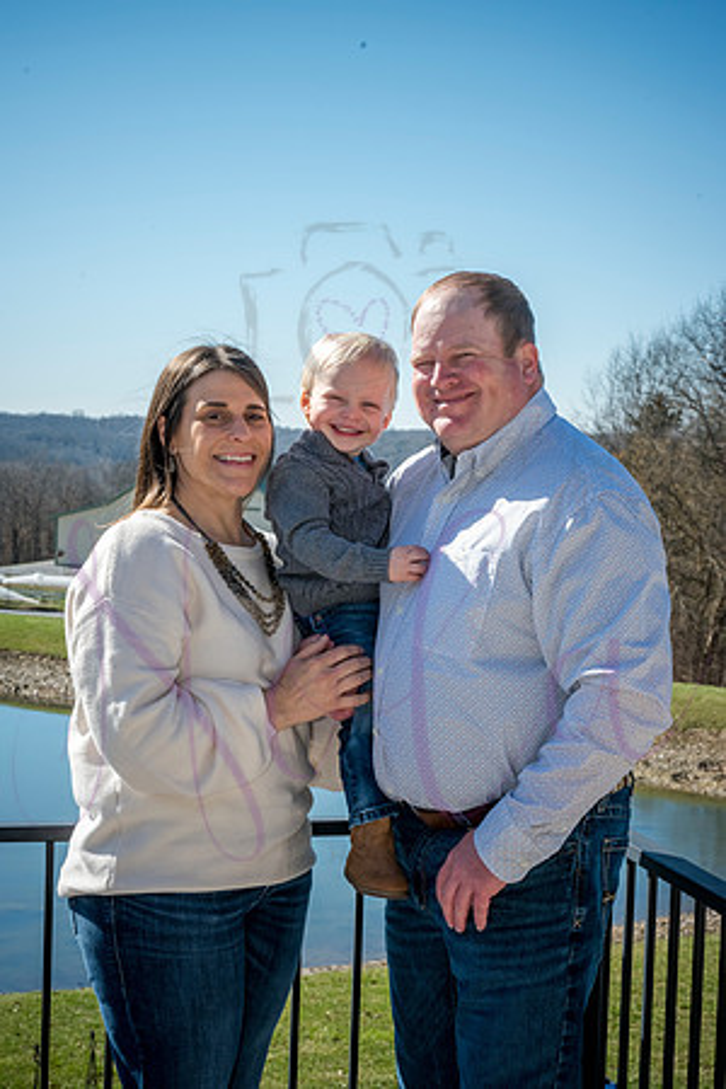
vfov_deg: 31.4
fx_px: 1936
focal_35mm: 64
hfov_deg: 21.2
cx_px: 363
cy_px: 544
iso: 400
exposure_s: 1/320
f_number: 14
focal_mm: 64
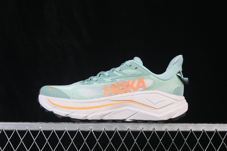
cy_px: 76
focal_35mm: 75
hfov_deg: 27.0
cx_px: 114
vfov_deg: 18.2
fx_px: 473
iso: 160
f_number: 8
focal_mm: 50
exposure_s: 1/80
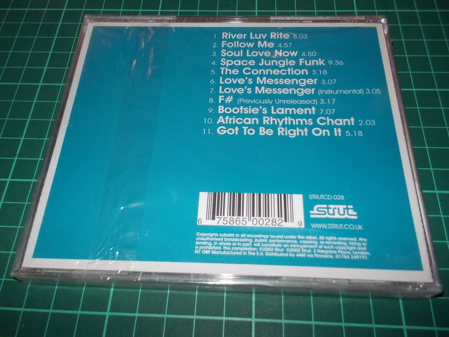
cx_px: 224
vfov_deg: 48.2
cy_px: 168
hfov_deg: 61.7
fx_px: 376
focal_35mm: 29
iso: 200
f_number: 3.3
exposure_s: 1/30
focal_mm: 4.1
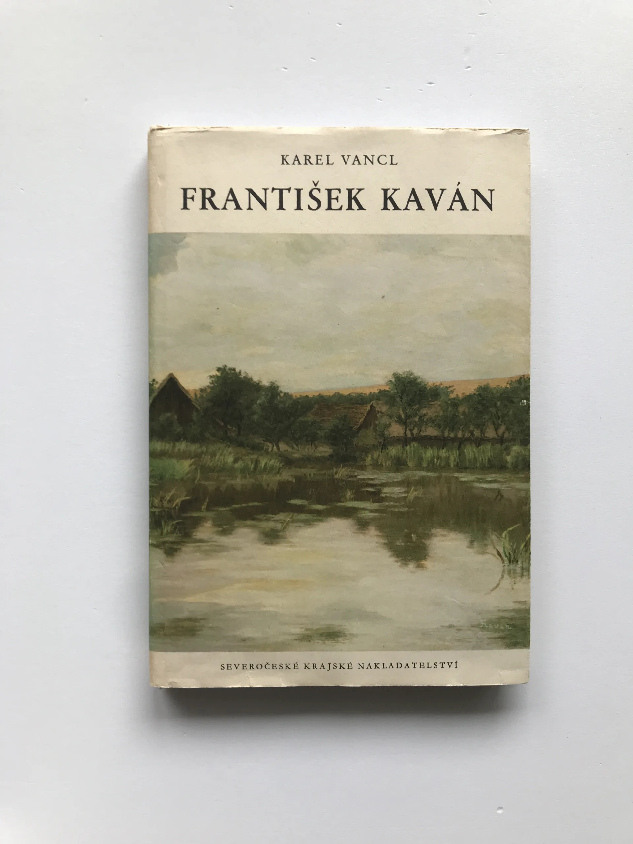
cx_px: 316
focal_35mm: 28
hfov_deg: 49.7
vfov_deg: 63.4
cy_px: 422
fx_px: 683
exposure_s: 1/50
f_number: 1.8
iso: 25
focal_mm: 3.99
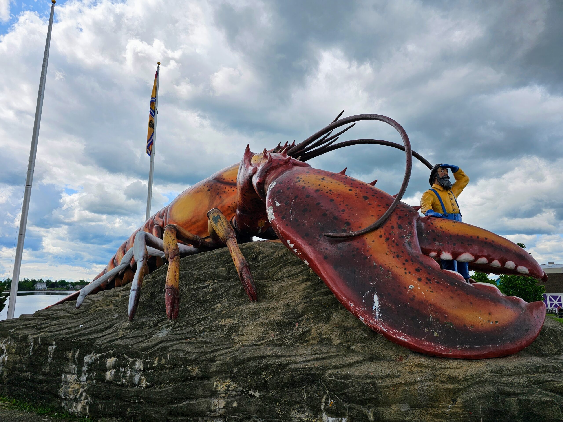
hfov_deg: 73.9
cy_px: 211
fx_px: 374
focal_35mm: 23
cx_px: 282
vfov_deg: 58.9
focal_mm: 6.3
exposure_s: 1/907
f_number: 1.7
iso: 10
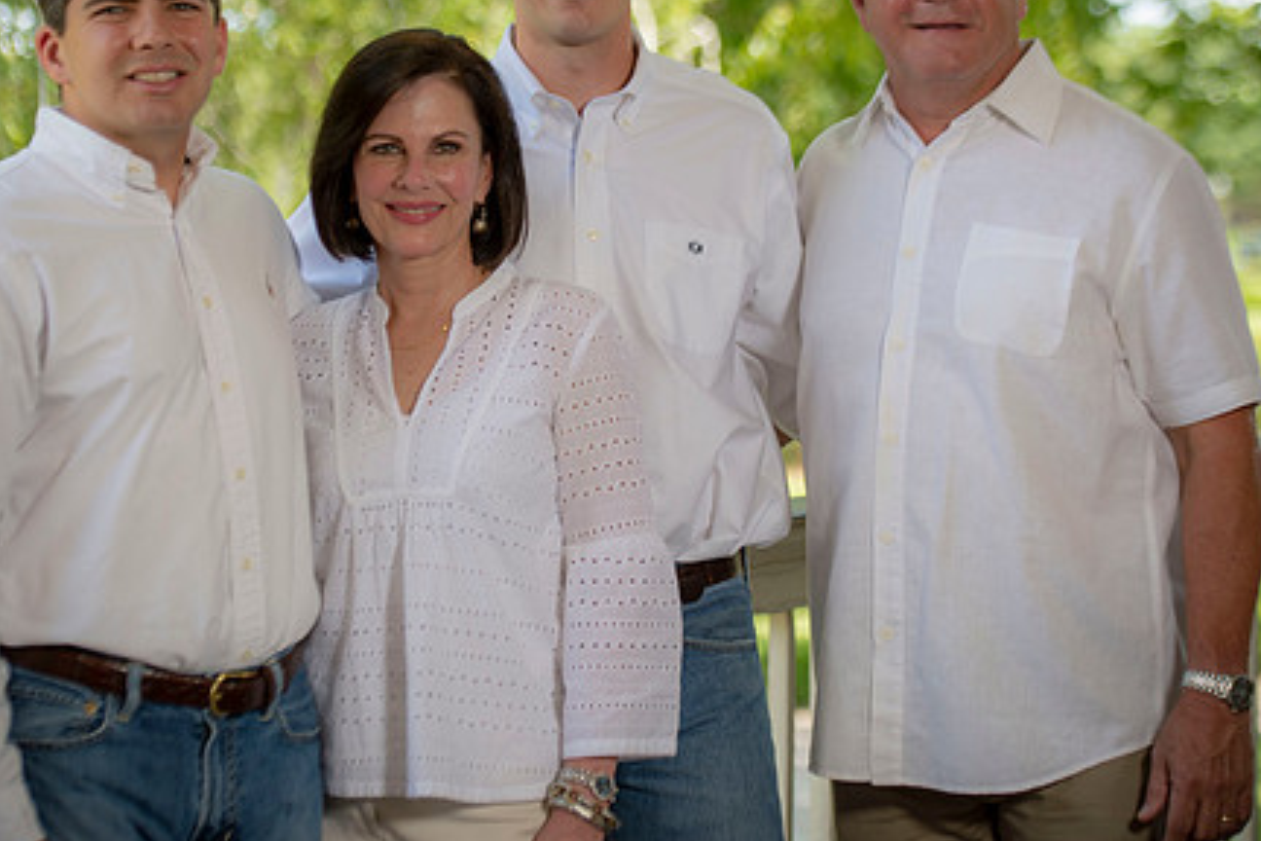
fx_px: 3853
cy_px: 292
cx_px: 578
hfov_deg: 18.6
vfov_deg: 12.4
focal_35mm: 110
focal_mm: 82
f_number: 3.2
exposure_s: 1/200
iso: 100
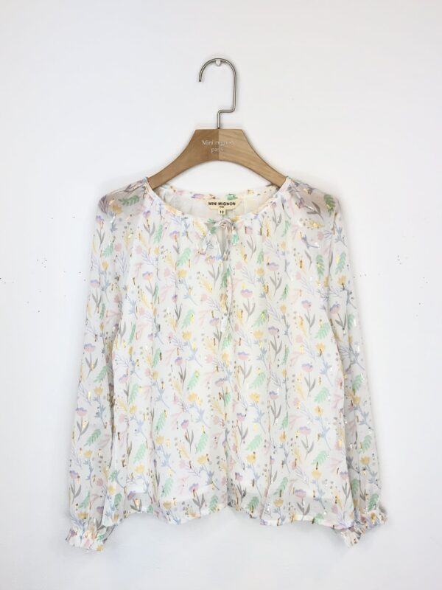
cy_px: 295
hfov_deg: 49.7
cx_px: 221
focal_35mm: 28
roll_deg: +2.2
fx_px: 477
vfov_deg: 63.4
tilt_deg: -6.8
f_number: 1.8
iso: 20
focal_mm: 3.99
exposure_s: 1/237
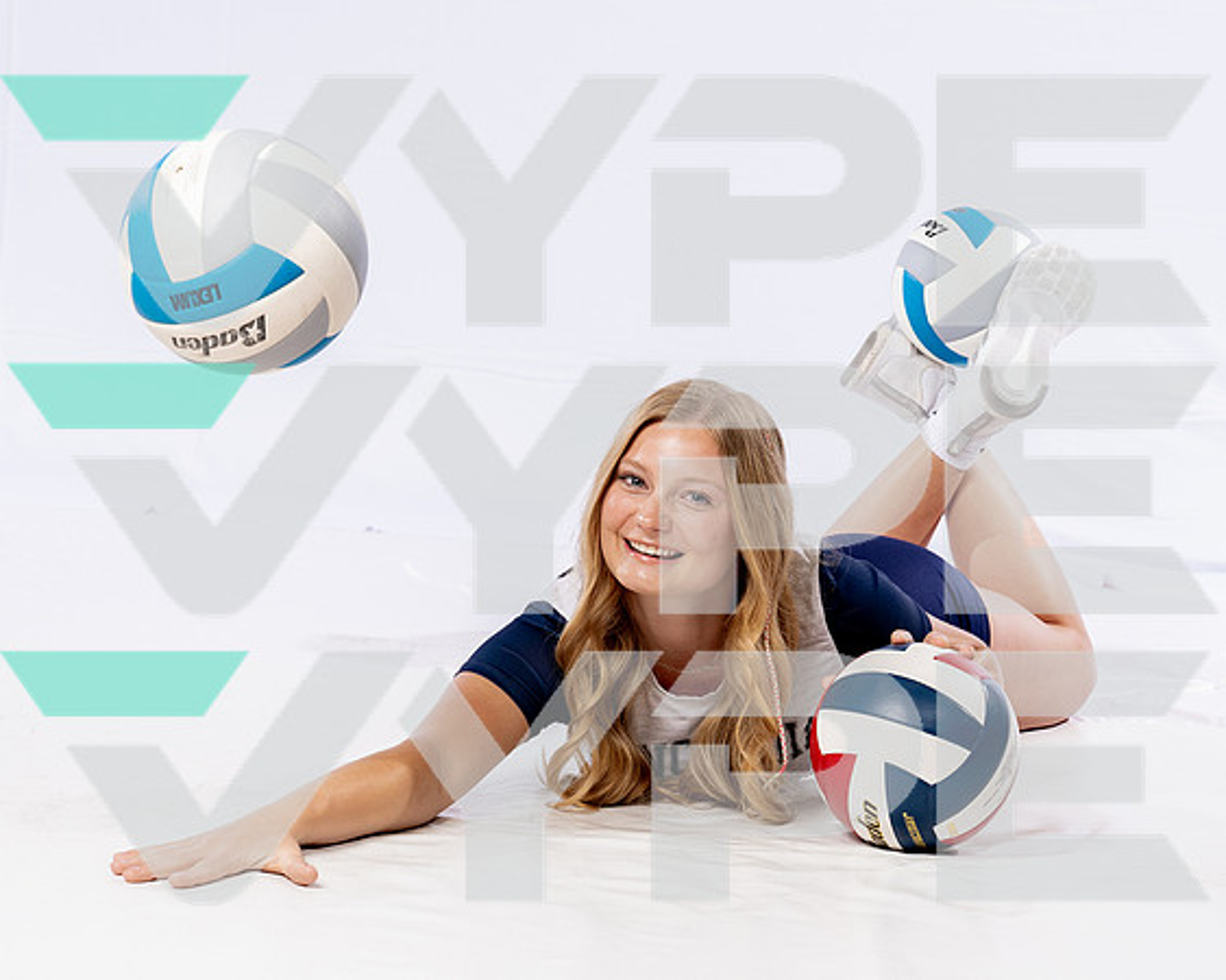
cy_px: 574
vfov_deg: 14.8
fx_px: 3770
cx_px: 663
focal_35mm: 104
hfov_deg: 18.5
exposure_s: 1/250
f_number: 7.1
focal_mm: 70
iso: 200
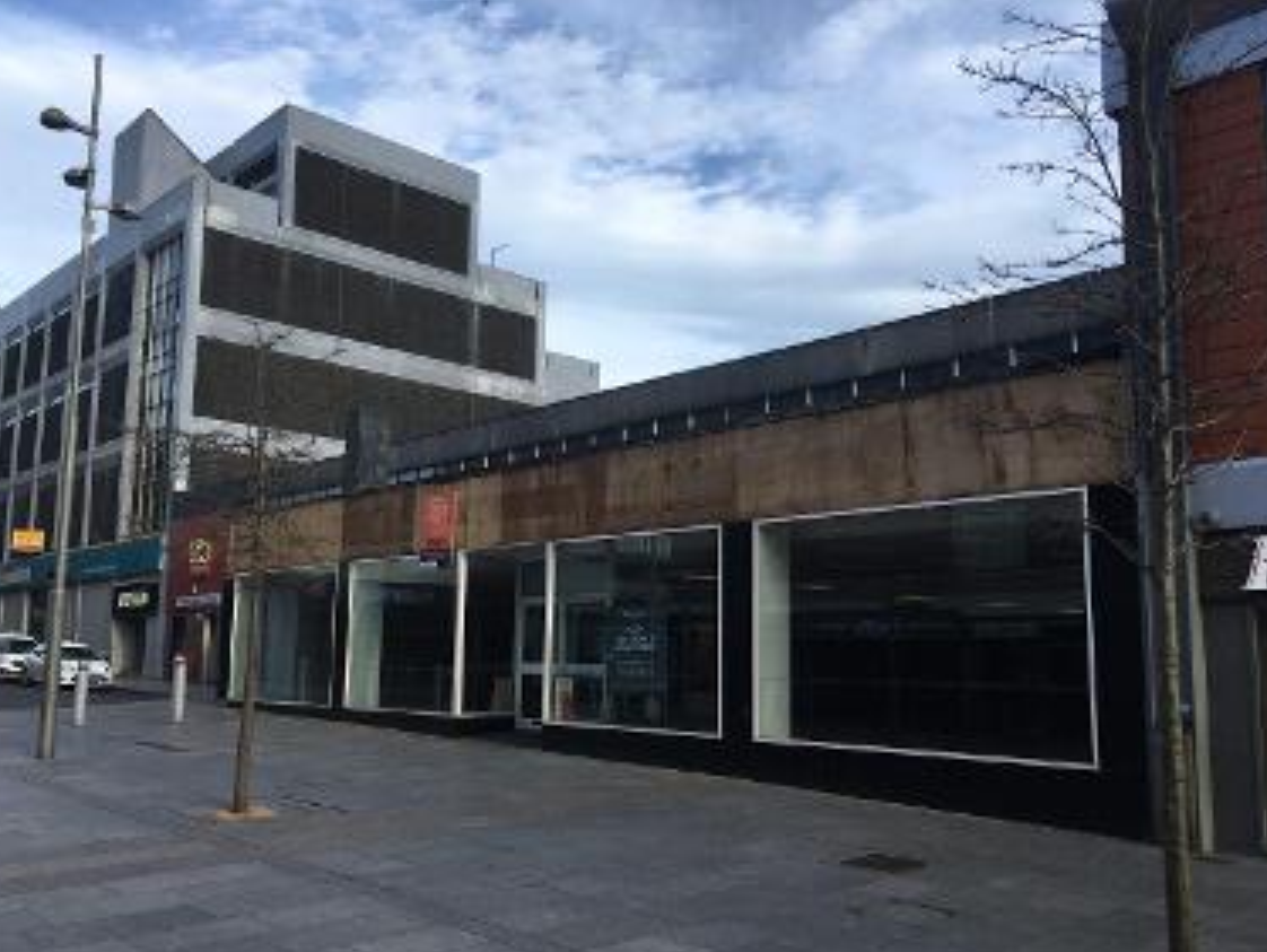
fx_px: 1135
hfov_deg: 58.3
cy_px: 505
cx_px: 623
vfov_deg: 45.5
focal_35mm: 31
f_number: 2.2
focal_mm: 4.15
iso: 25
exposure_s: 1/777
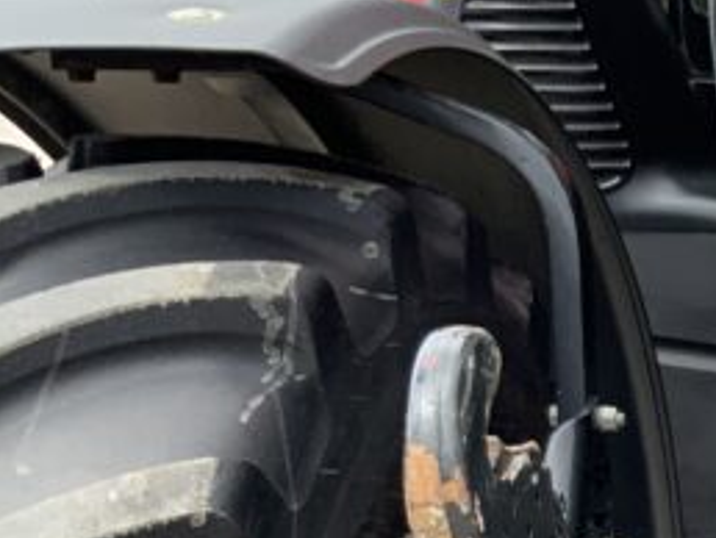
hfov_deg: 14.4
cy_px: 702
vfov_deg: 12.5
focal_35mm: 115
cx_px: 1415
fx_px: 2381
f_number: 1.8
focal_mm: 3
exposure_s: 1/235
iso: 16
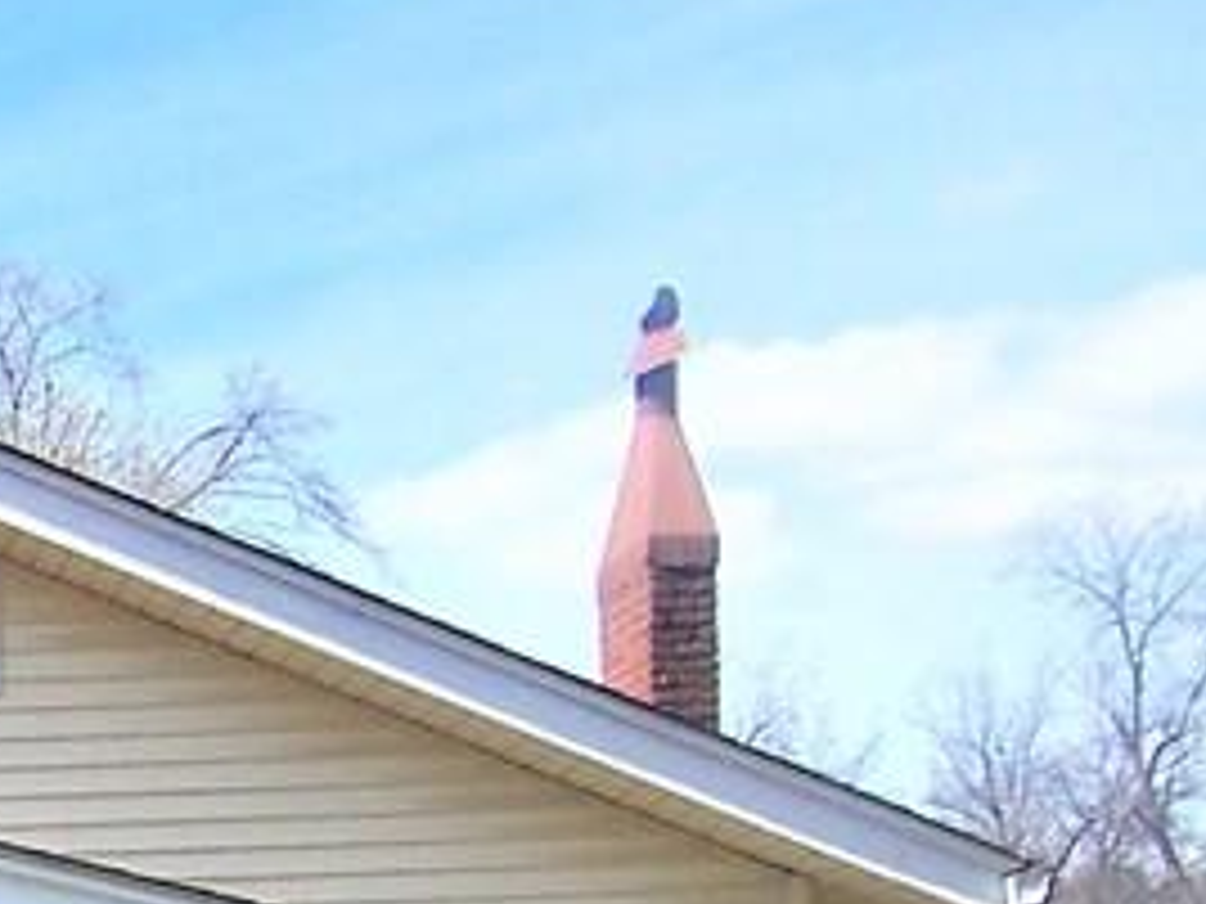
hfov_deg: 18.6
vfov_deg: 15.4
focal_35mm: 88
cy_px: 1381
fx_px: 3066
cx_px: -792
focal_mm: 3.8
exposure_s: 1/320
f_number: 5.6
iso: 64
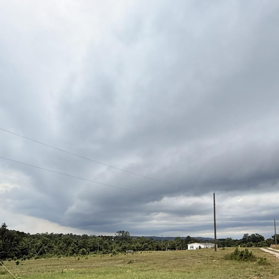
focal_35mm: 25
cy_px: 198
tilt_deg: +5.5
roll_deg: -0.2
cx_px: 198
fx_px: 228
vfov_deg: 60.5
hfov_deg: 60.6
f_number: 2.2
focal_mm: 2.22
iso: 50
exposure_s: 1/1431
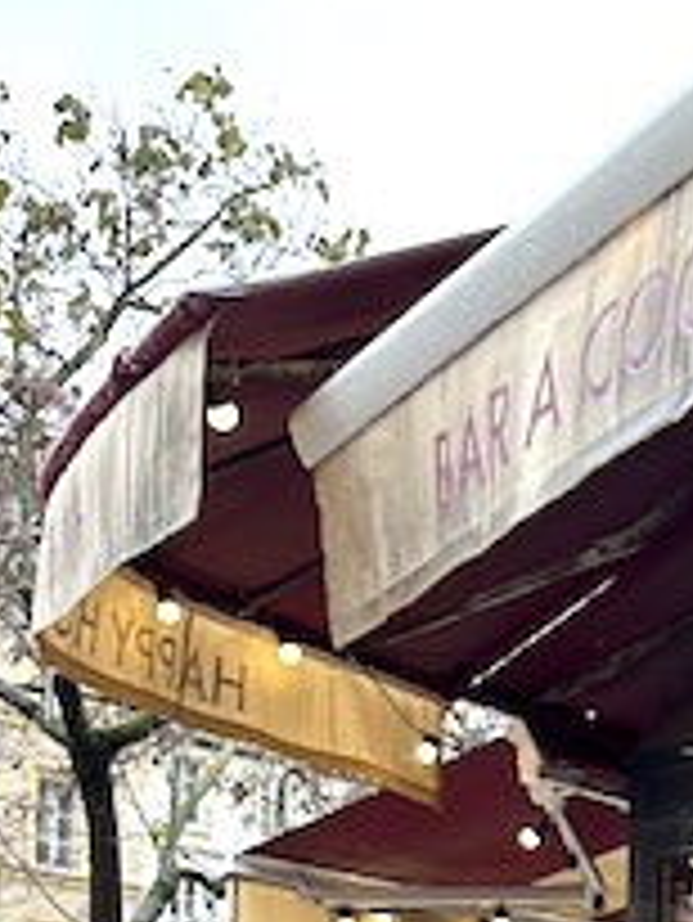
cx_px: 927
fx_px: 2000
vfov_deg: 23.3
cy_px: 1160
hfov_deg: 18.2
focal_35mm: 75
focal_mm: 6.86
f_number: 1.78
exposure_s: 1/172
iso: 100
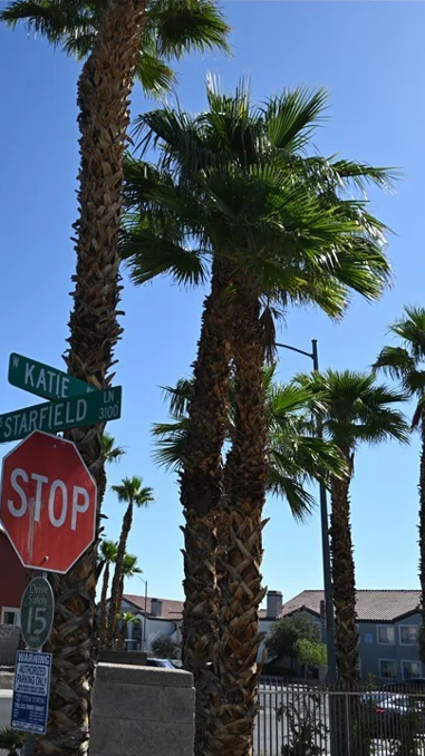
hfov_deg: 30.3
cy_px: 380
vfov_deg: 52.8
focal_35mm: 38
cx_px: 74
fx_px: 762
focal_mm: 24
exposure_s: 1/400
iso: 100
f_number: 7.1
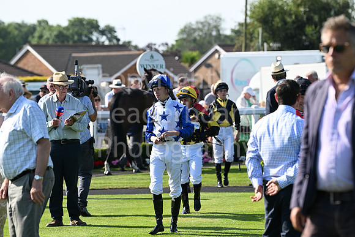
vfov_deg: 6.9
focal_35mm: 200
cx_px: 178
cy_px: 118
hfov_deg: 10.3
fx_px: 1973
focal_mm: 200
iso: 400
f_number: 5.6
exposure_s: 1/1250
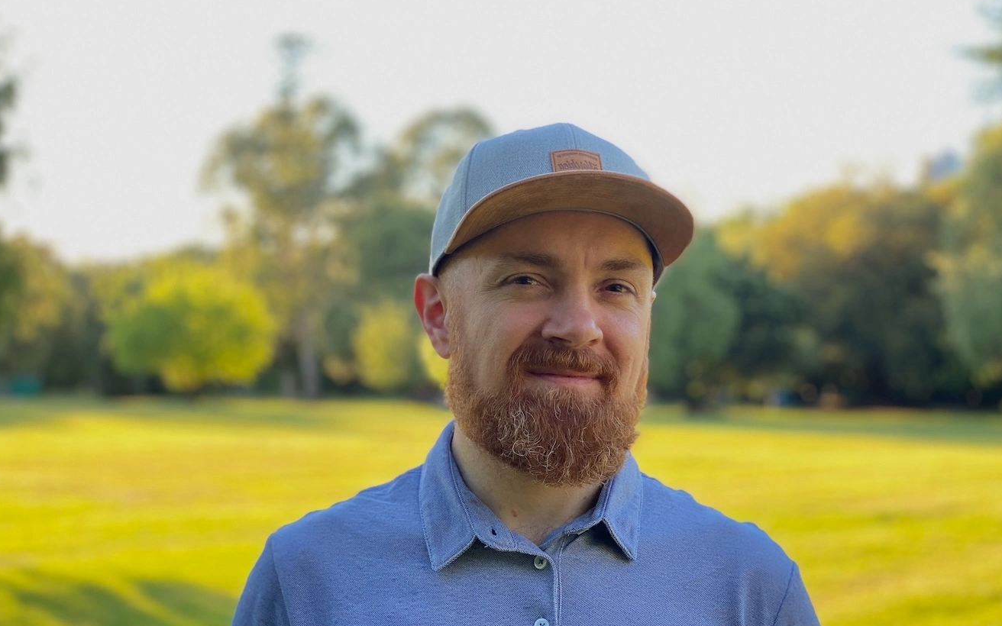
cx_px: 502
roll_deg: +0.9
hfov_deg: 36.3
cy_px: 347
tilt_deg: +1.6
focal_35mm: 56
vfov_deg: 23.1
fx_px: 1529
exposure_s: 1/122
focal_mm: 6
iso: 40
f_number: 2
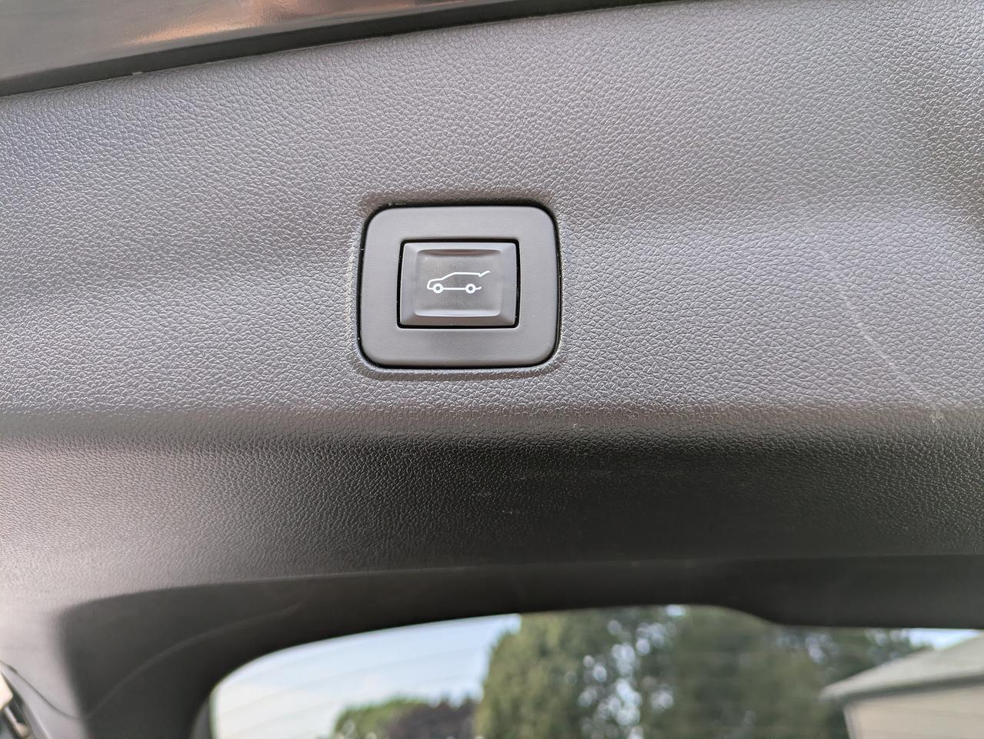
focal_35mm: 25
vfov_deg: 54.9
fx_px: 711
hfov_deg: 69.4
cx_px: 492
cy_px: 370
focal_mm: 5.43
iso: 49
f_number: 1.89
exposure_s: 1/168
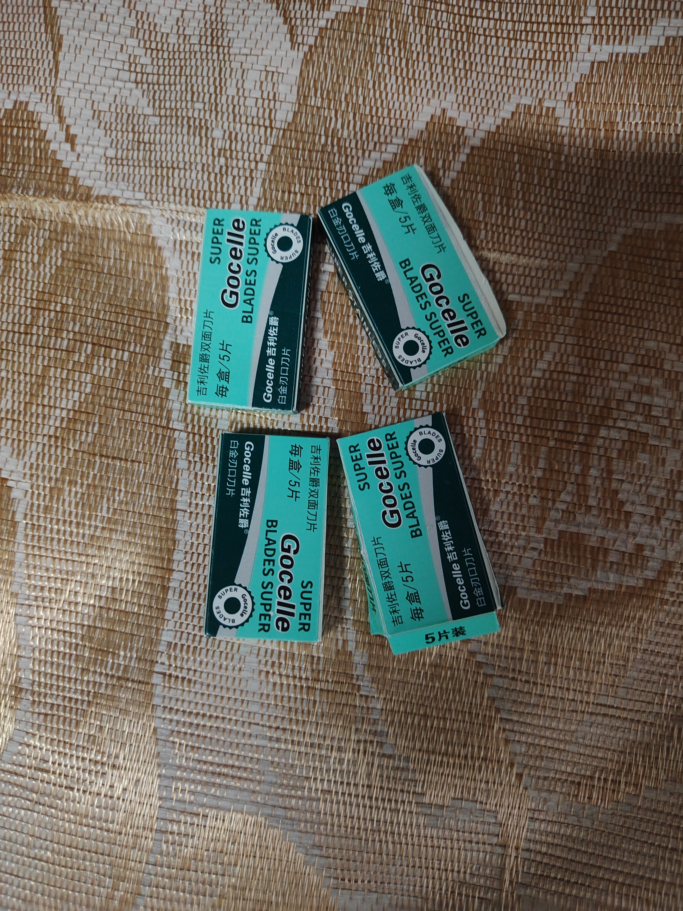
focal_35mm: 23
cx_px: 342
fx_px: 605
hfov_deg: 58.9
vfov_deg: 73.9
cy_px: 456
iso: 2500
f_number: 1.8
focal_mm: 5.25
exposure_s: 1/33
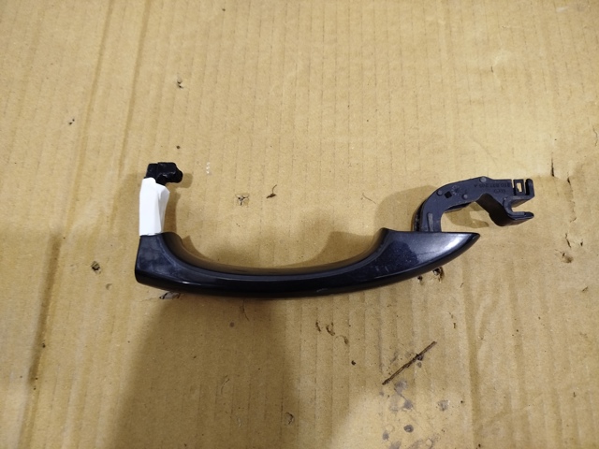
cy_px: 224
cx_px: 300
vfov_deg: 56.8
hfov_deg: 71.6
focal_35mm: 24
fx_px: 415
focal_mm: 5.31
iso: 800
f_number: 1.7
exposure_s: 1/20
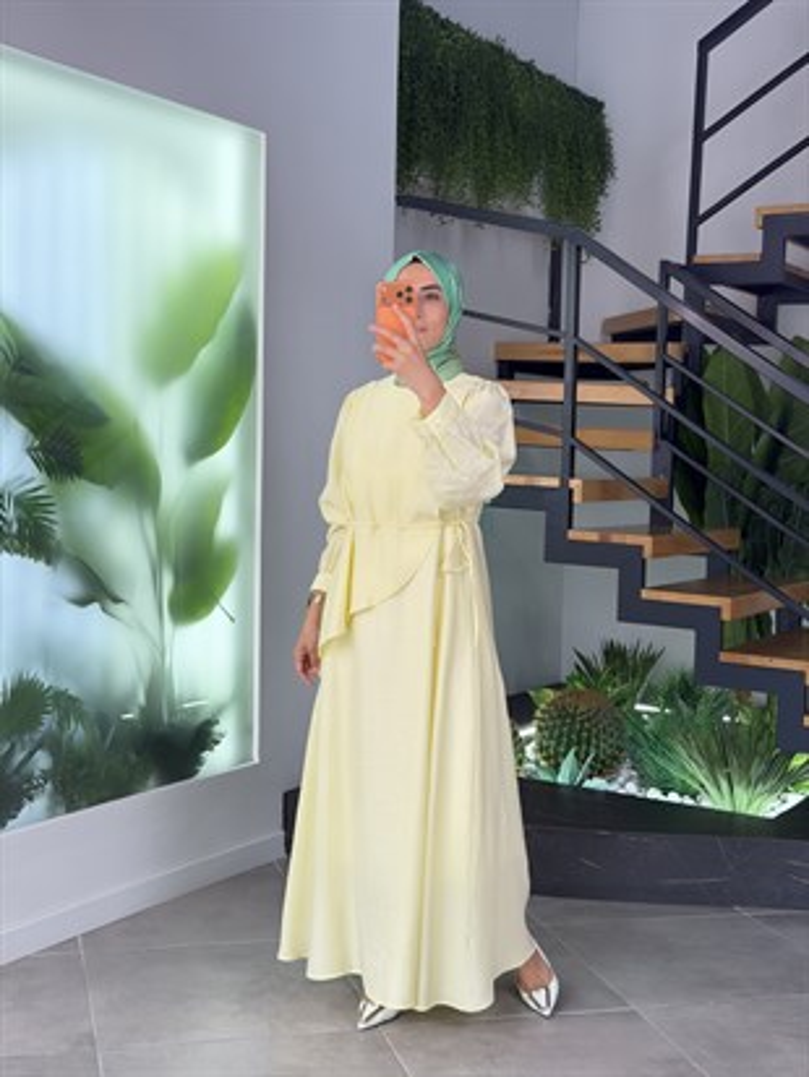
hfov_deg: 30.3
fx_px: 1495
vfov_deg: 39.6
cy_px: 538
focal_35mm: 48
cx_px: 404
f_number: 1.78
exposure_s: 1/168
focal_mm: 6.76
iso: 64
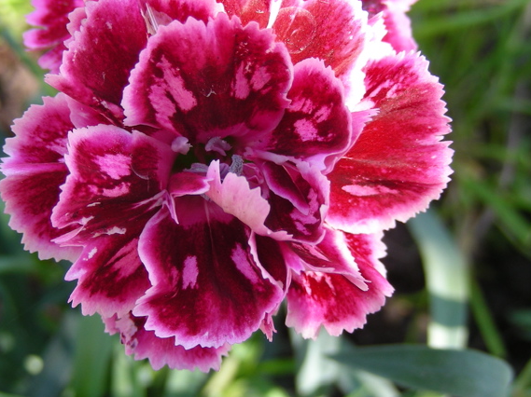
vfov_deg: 22.6
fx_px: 996
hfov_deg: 29.7
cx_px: 203
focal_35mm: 65
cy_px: 197
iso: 50
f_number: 3.5
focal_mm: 7.4
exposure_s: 1/57.7
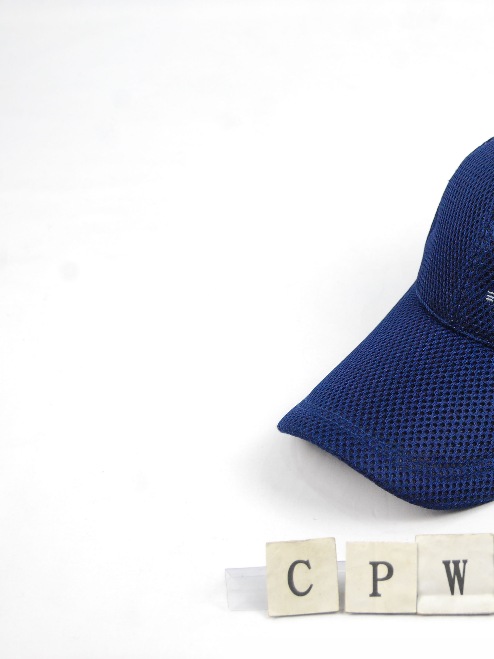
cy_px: 330
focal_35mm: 100
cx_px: 476
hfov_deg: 14.6
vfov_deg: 19.6
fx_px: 1903
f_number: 5.3
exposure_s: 1/30
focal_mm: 46
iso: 400
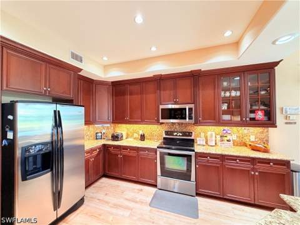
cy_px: 112
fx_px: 121
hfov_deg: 102.1
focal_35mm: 14
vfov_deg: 85.7
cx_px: 150
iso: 320
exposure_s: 1/60
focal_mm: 2.22
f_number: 2.2
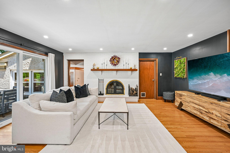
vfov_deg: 73.7
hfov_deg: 96.7
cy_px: 76
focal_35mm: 16
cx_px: 115
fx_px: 102
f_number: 8
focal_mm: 16
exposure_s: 1/50
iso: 800
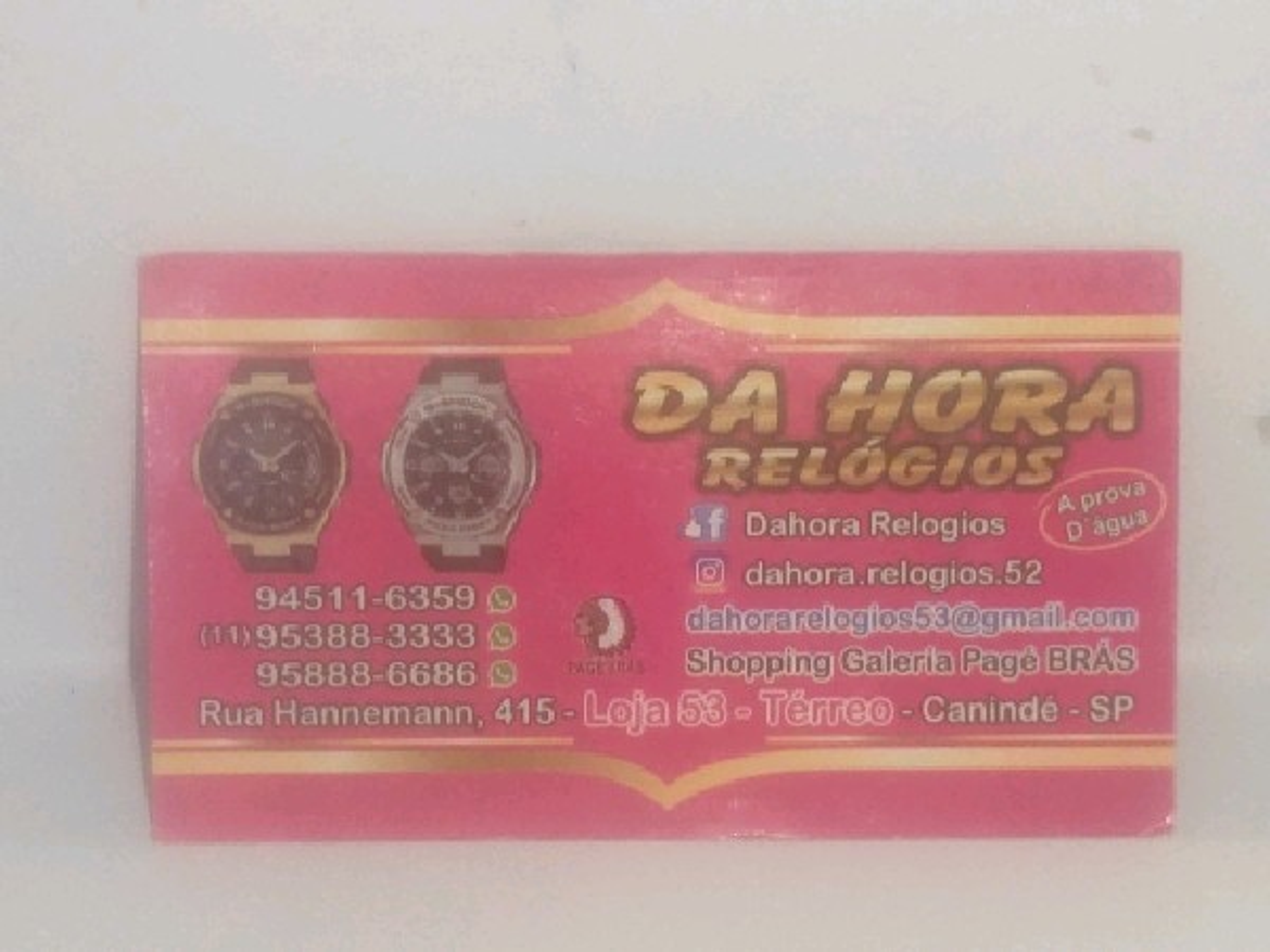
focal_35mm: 25
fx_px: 917
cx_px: 635
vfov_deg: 54.9
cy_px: 476
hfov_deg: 69.4
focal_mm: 5.43
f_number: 1.89
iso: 355
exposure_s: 1/30
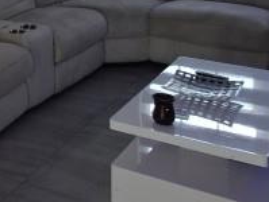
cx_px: -131
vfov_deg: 17.7
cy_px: -78
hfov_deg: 21.4
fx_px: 599
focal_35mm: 77
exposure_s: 1/30
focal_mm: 4.1
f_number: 3.5
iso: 80
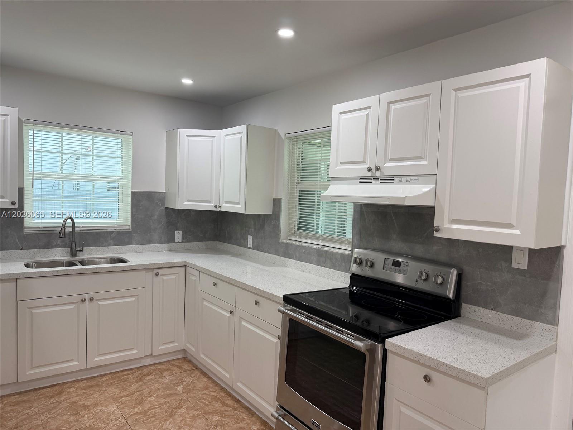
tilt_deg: -2.7
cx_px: 286
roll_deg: -2.2
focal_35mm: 24
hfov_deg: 71.6
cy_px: 215
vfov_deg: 56.8
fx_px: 397
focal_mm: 6.76
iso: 100
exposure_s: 1/120
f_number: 1.78
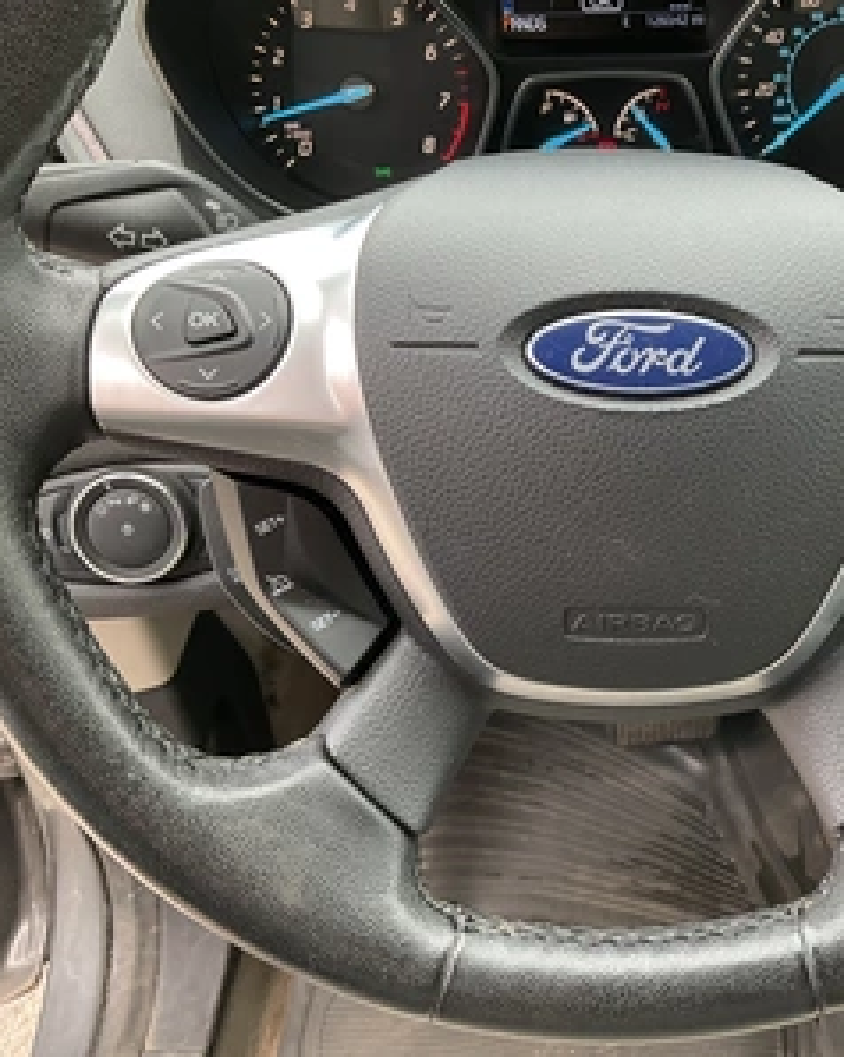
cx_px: 674
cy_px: 528
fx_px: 1188
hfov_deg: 37.7
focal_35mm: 38
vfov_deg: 48.0
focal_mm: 3
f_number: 1.8
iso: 64
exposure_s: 1/115
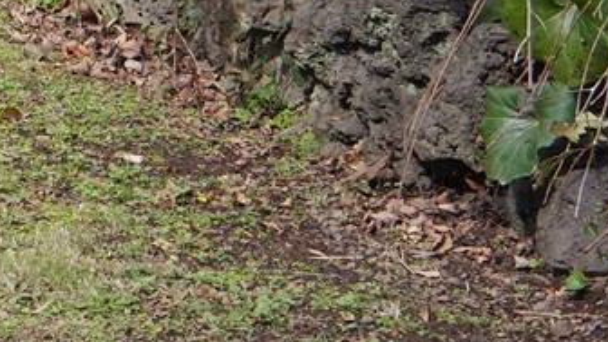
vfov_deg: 5.3
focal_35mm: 218
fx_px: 3515
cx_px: -1178
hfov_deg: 8.4
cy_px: -619
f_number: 14
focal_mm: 35
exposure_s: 1/100
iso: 400
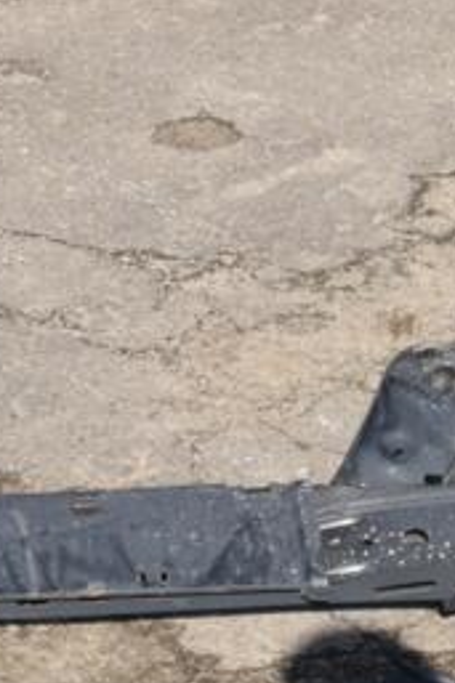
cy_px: 478
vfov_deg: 14.6
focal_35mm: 140
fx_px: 2658
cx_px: -51
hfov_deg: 9.7
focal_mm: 40
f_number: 25
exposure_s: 1/200
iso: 800
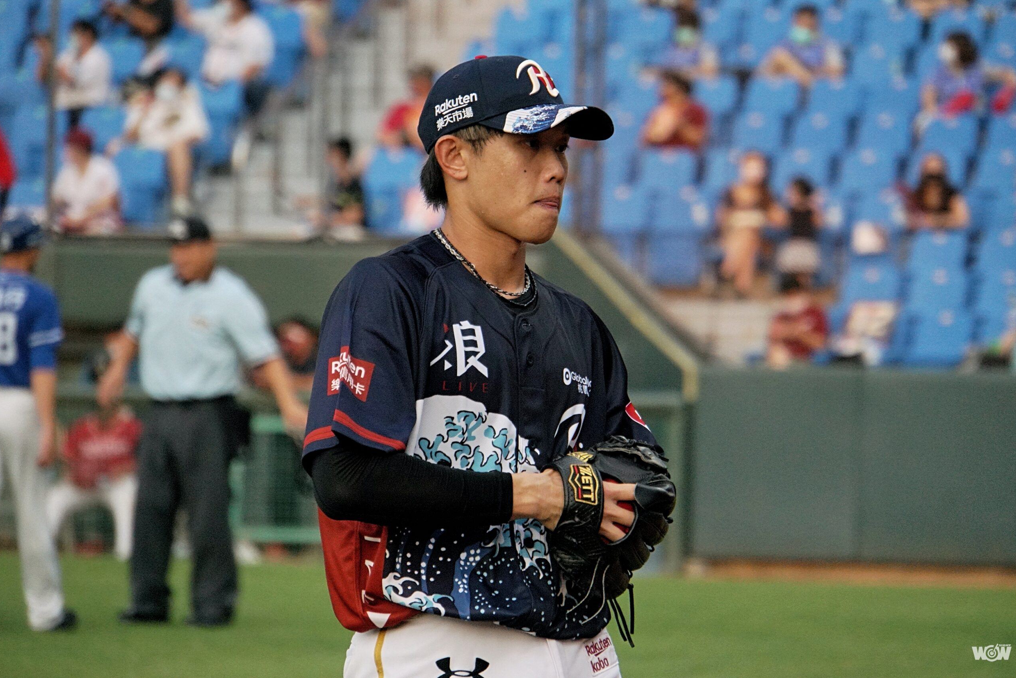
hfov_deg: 6.8
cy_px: 339
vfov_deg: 4.6
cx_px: 507
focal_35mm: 301
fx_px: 8495
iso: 1000
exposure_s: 1/1250
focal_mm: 200
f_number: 6.3
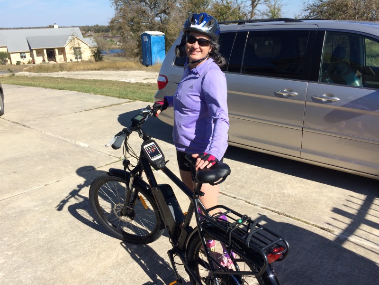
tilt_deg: -22.5
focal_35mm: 29
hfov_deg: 61.7
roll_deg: +1.5
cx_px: 190
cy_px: 142
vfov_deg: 48.2
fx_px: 318
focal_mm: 4.15
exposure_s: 1/2053
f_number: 2.2
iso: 32
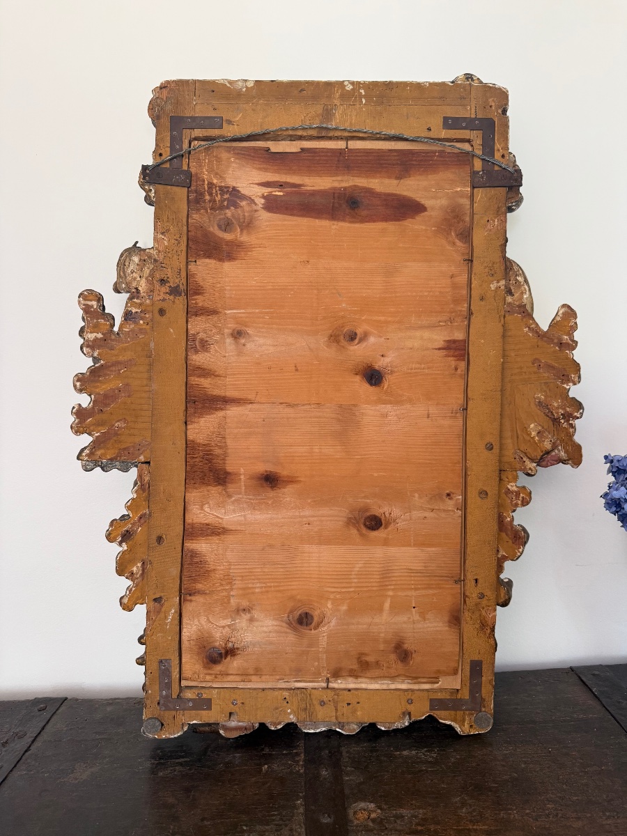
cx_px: 314
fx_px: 580
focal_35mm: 24
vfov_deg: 71.6
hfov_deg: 56.8
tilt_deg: -6.4
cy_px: 418
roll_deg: +1.7
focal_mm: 6.76
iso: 200
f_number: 1.78
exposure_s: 1/79
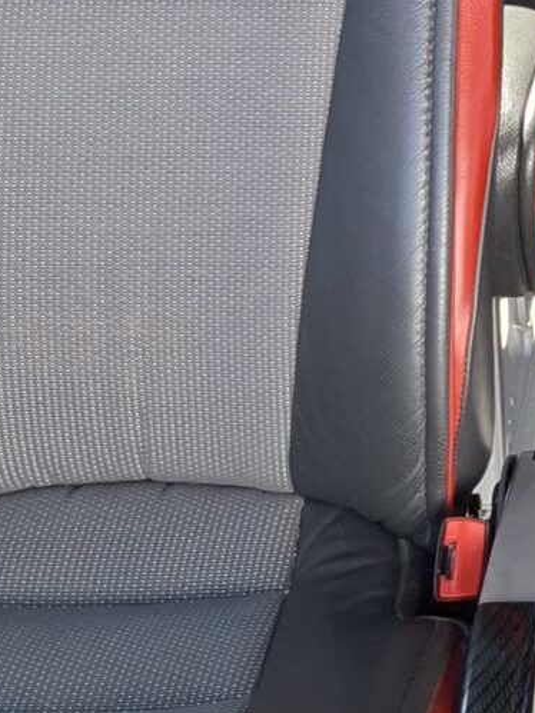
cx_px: 918
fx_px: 2433
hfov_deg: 11.7
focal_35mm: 118
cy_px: -209
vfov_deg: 15.9
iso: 80
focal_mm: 5.54
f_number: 1.8
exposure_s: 1/100
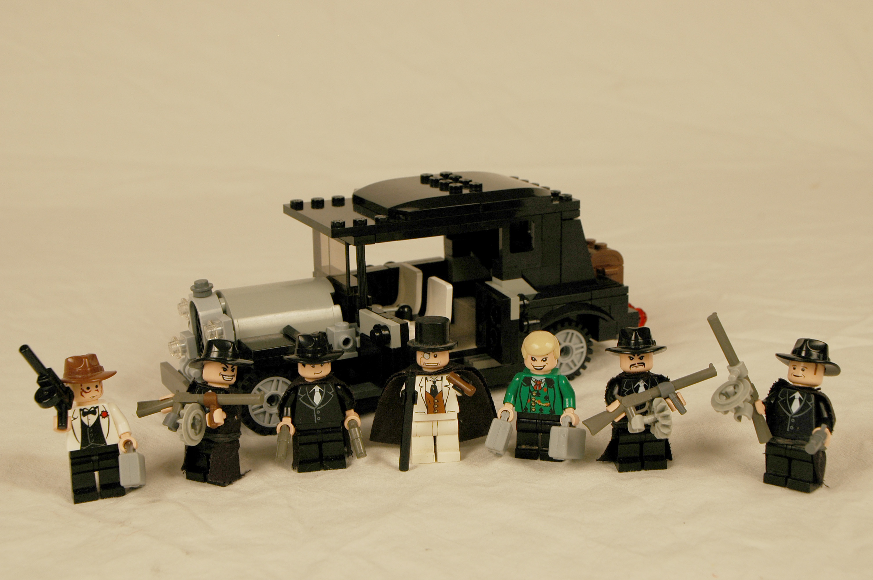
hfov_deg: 31.9
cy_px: 290
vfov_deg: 21.5
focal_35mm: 63
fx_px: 1526
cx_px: 436
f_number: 9
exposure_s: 1/80
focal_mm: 42
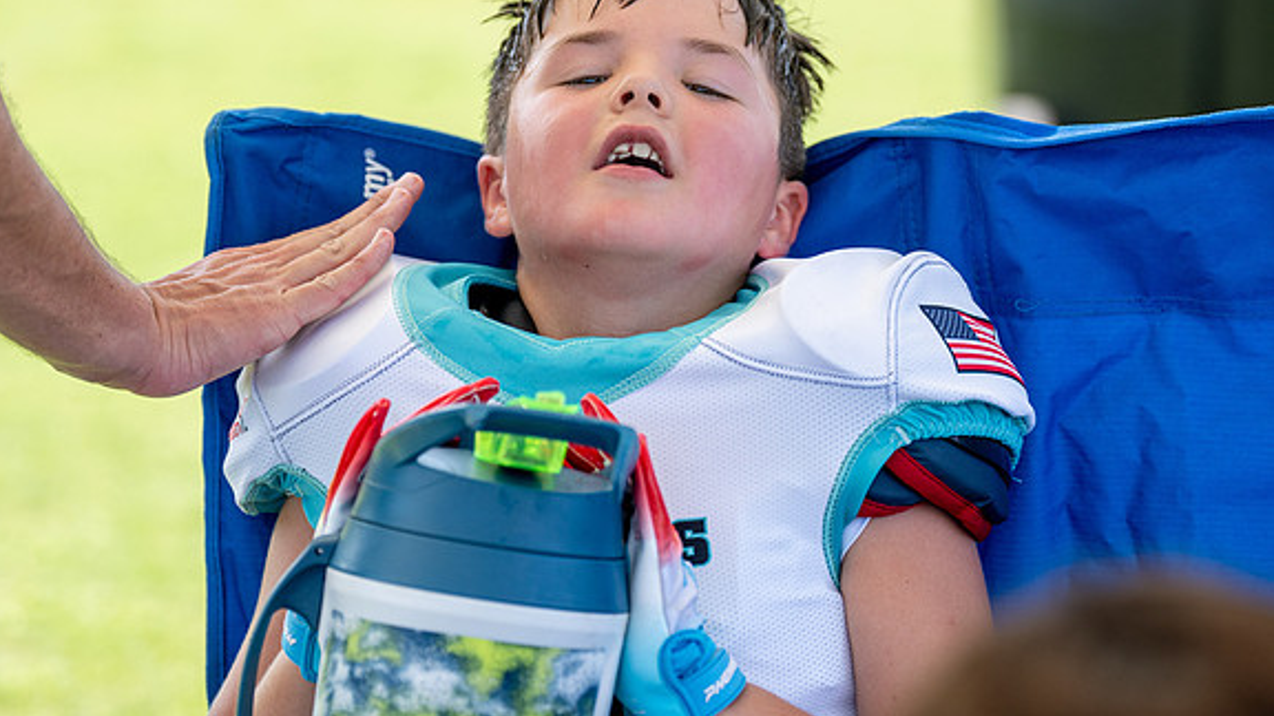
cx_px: 686
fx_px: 5270
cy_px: 236
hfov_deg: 13.8
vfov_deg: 7.8
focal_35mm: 156
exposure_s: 1/1000
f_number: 2.8
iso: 160
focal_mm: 118
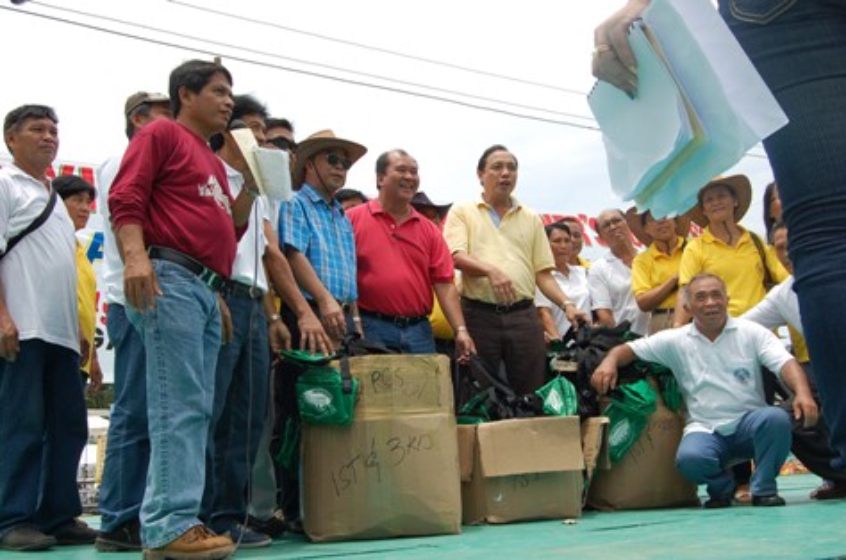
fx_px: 985
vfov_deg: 31.8
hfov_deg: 46.5
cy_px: 280
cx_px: 423
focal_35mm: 42
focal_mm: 28
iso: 200
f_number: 9
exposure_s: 1/320
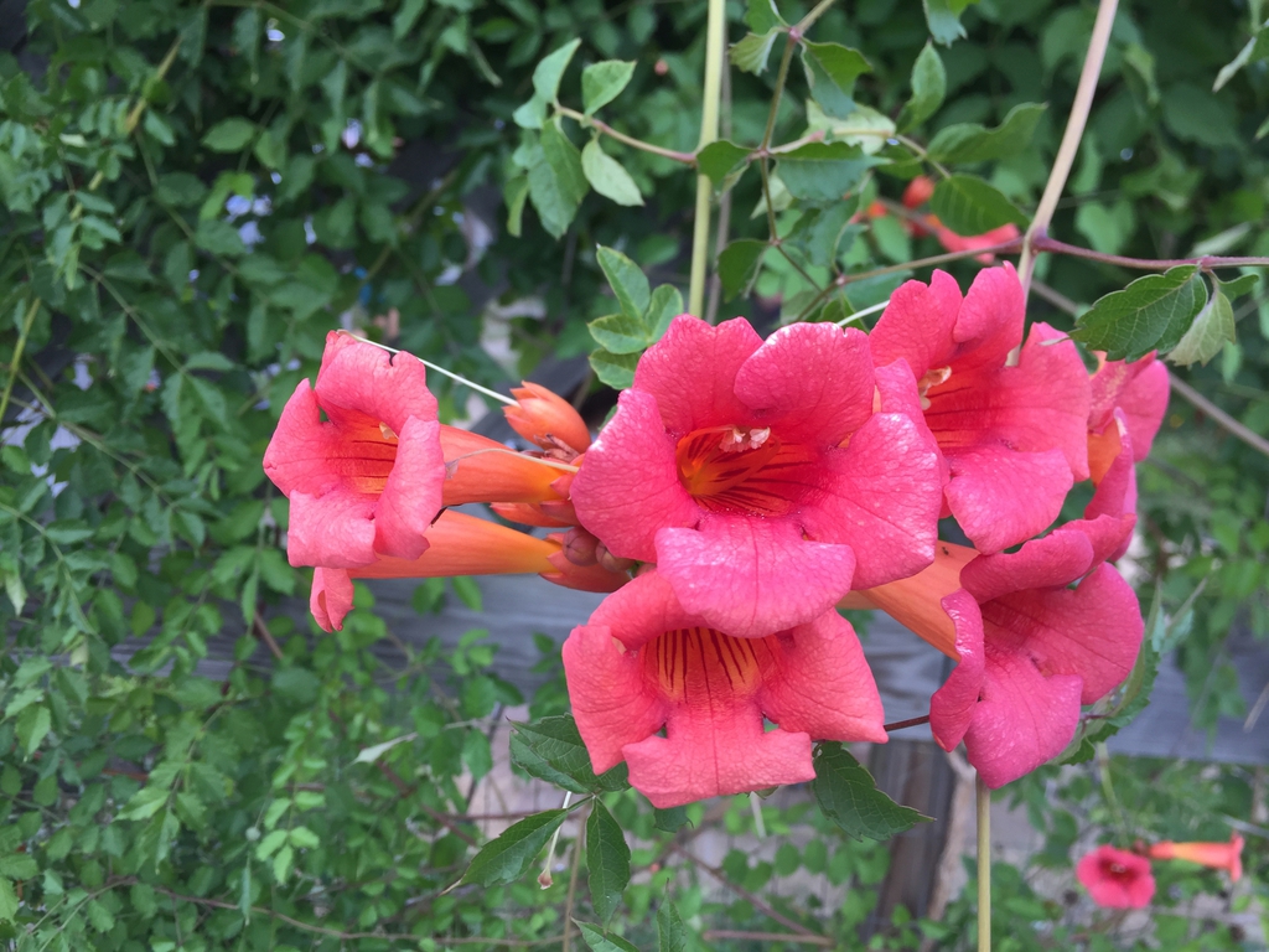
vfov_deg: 48.2
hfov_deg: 61.7
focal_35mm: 29
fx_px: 1063
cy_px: 476
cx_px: 634
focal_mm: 4.15
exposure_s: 1/150
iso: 32
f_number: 2.2
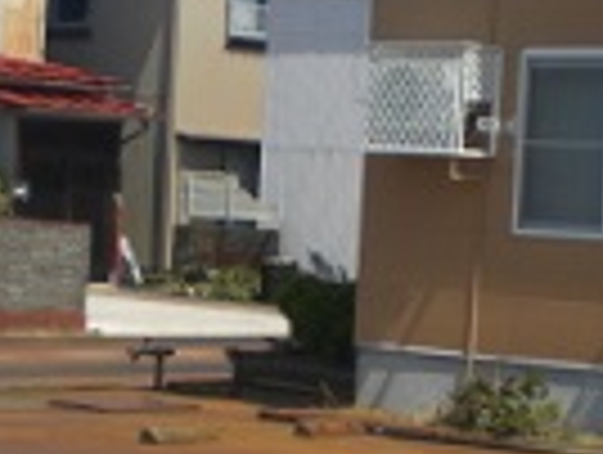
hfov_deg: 13.5
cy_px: 481
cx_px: 135
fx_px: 2530
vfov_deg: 10.2
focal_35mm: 145
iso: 50
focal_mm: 6.3
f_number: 4.4
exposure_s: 1/400
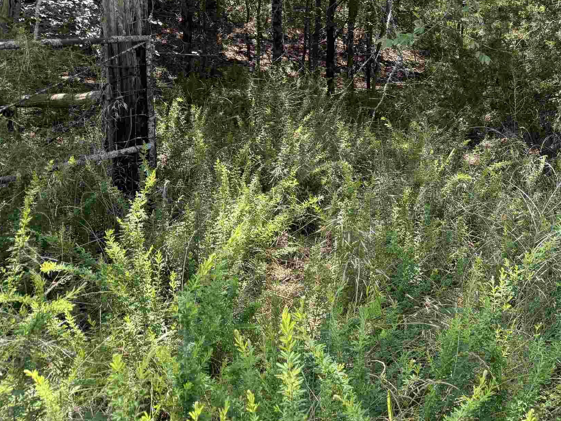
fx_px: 729
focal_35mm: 45
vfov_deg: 31.5
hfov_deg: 38.9
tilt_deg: -6.4
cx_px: 512
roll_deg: +0.8
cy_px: 99
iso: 100
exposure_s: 1/575
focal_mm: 6.76
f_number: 1.78
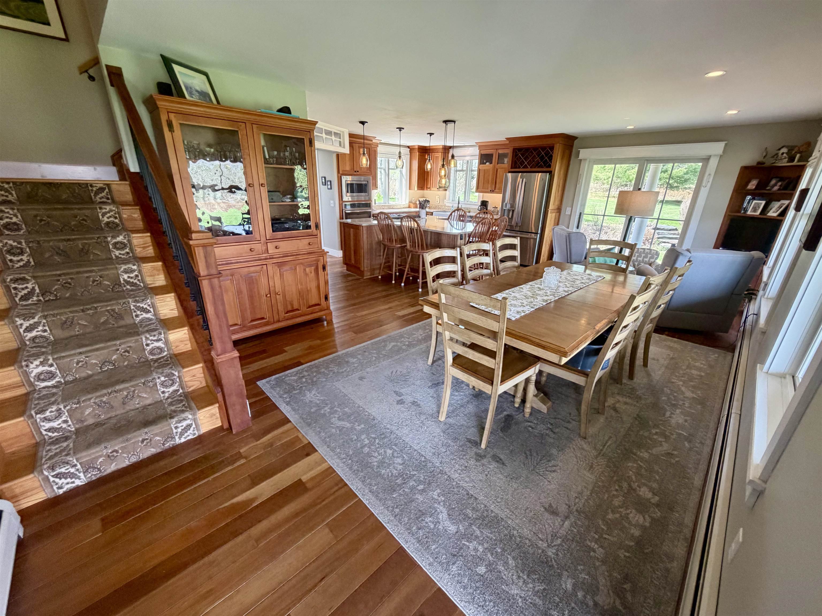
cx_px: 411
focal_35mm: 14
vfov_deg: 85.7
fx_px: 332
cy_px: 308
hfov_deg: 102.1
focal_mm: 2.22
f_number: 2.2
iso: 320
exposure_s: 1/120
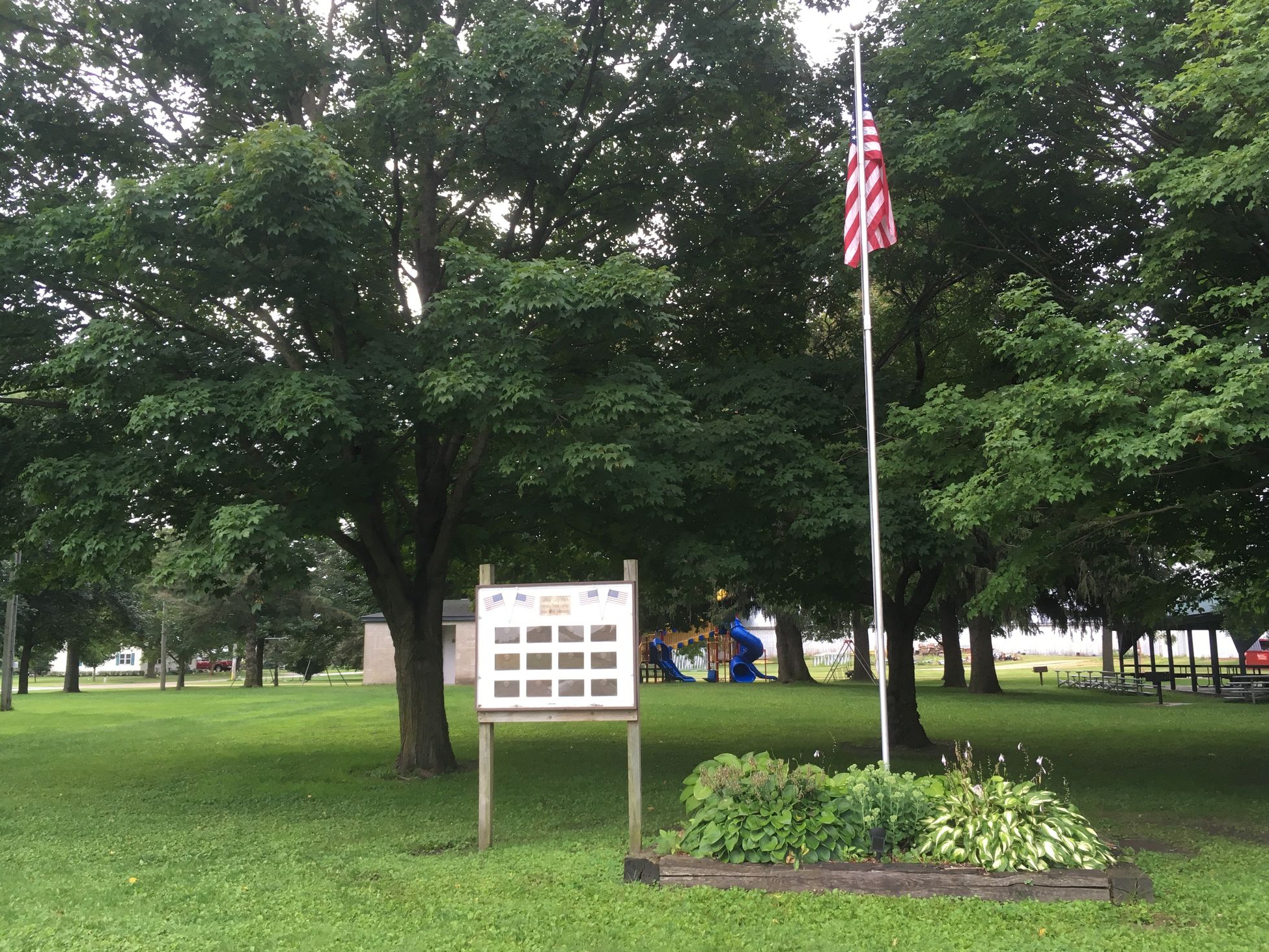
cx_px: 655
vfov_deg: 46.8
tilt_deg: +10.3
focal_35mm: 30
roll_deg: +0.4
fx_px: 1100
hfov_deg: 59.9
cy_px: 474
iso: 25
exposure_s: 1/40
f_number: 2.2
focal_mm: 4.15
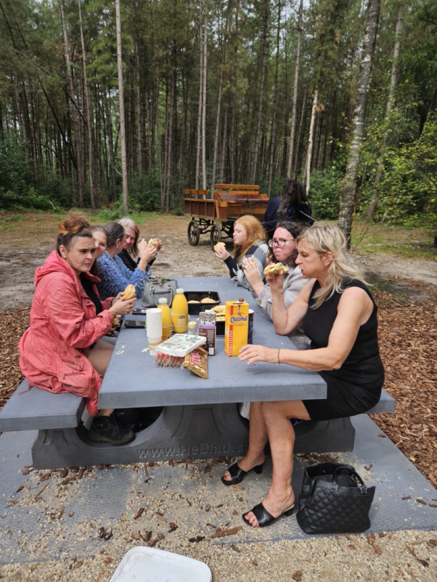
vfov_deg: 73.9
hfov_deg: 58.9
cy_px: 291
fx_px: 387
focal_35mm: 23
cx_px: 218
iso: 25
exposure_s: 1/834
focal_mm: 5.4
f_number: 1.8
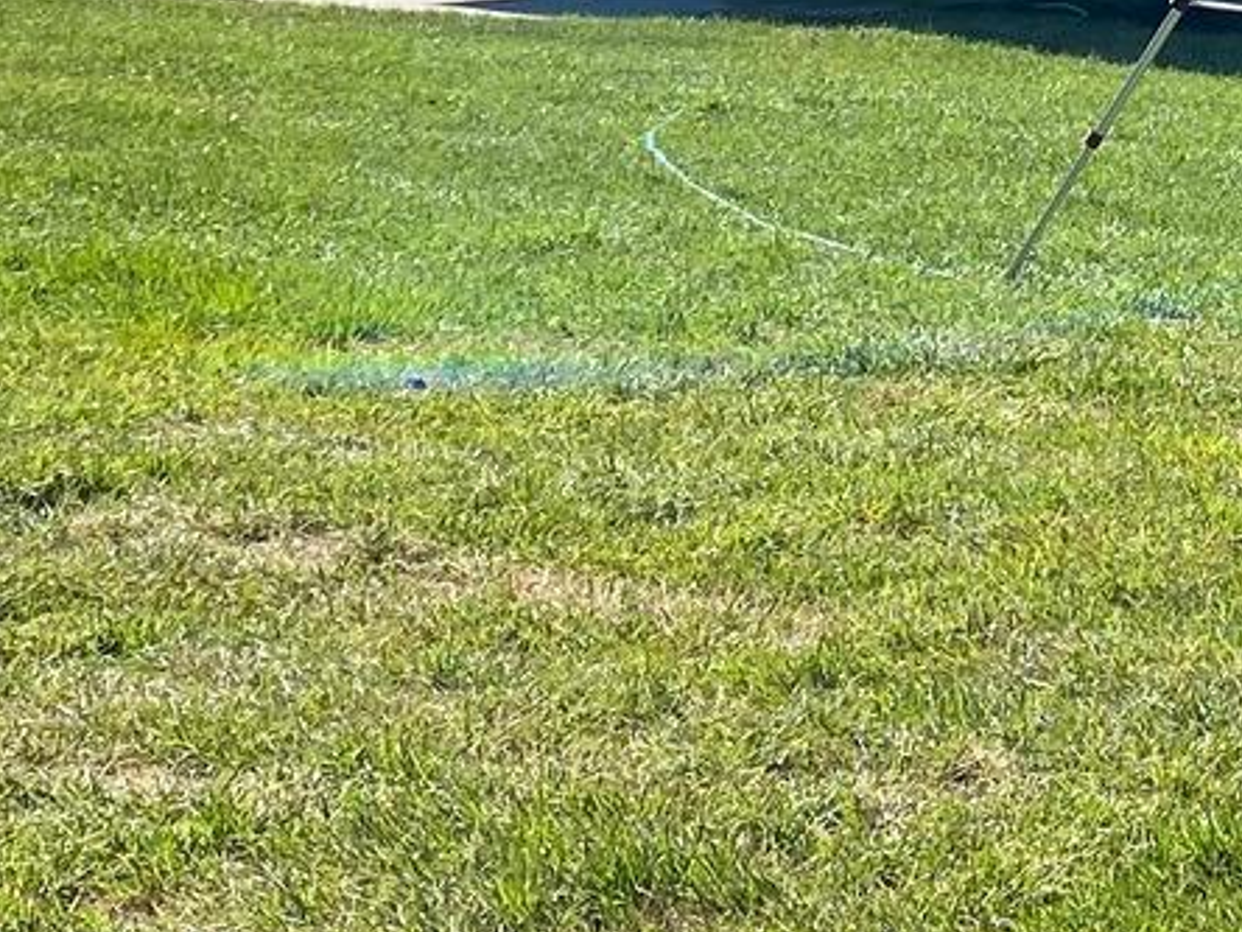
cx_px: 1516
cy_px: -327
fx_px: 4306
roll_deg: -1.3
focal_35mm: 120
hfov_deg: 15.8
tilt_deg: +1.2
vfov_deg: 12.0
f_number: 1.8
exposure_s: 1/3040
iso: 32
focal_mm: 4.25
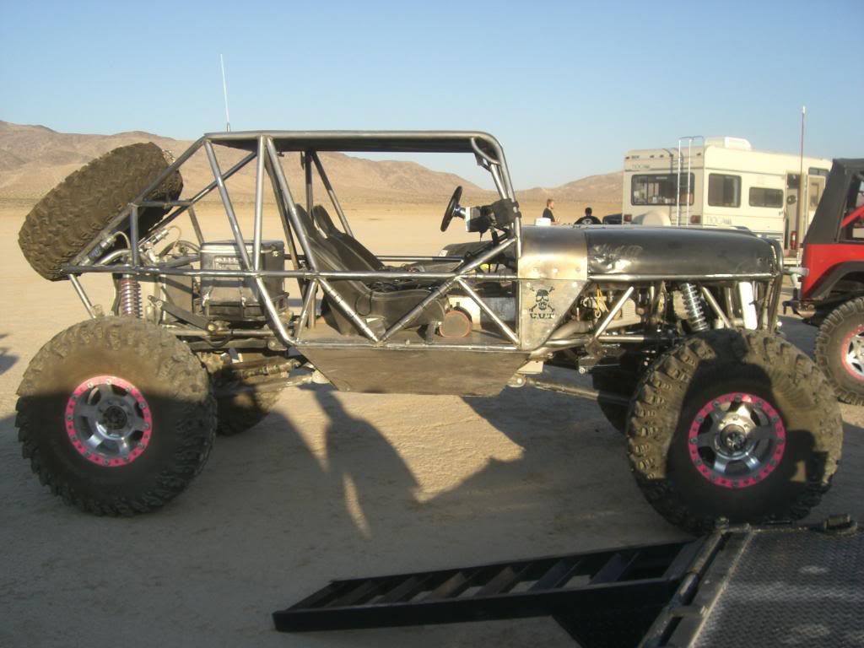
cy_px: 324
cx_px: 432
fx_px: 948
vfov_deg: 37.7
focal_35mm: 38
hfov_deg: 49.0
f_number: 4.3
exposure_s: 1/320
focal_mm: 6.2
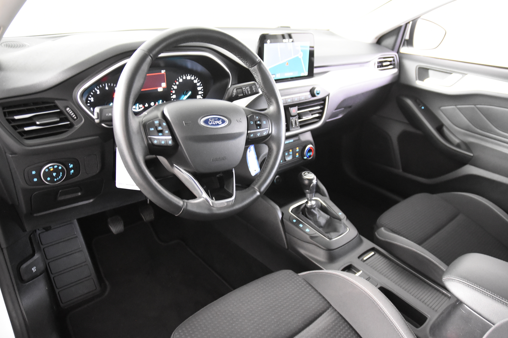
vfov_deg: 50.4
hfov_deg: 70.4
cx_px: 254
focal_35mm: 26
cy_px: 169
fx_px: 360
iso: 5000
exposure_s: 1/25
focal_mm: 17
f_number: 2.8
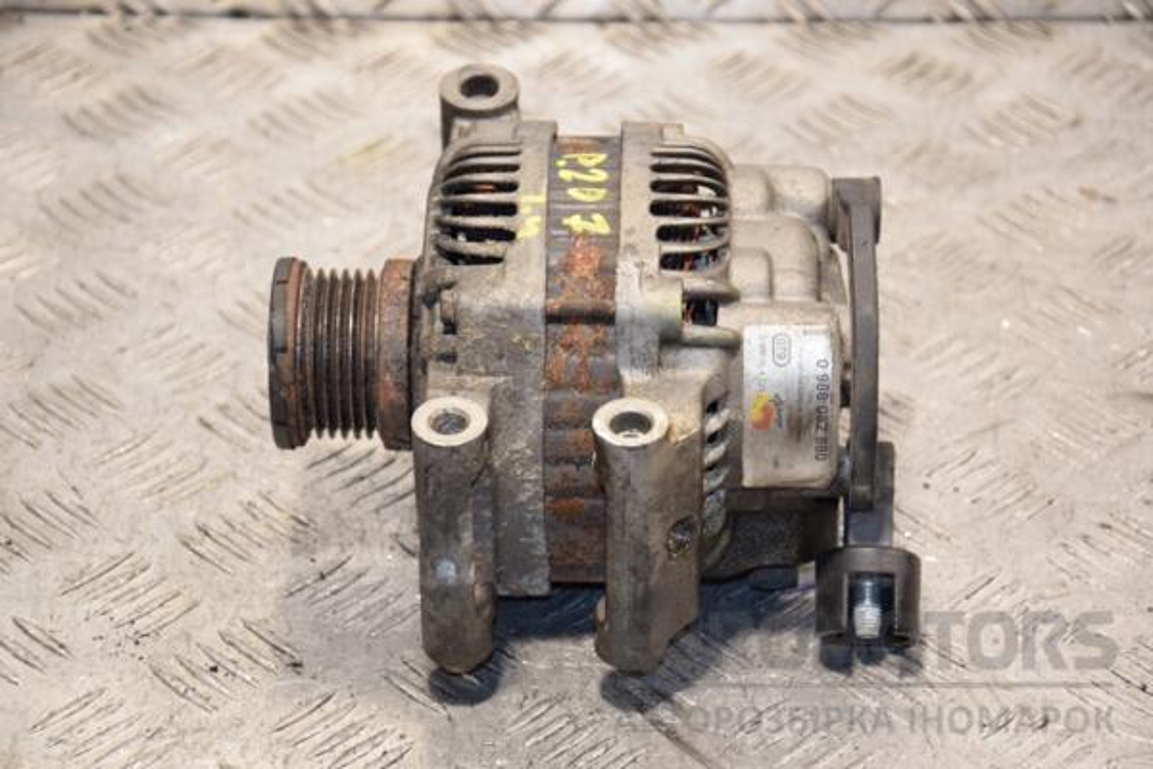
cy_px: 384
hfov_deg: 18.2
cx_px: 576
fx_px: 3603
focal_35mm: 112
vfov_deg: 12.2
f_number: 5.3
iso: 800
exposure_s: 1/100
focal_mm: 75
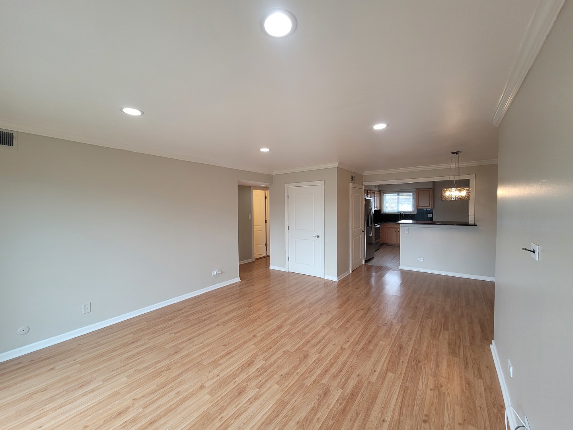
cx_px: 286
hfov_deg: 106.2
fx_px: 215
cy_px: 215
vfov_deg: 89.9
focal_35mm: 13
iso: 125
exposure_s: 1/60
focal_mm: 2.2
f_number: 2.2
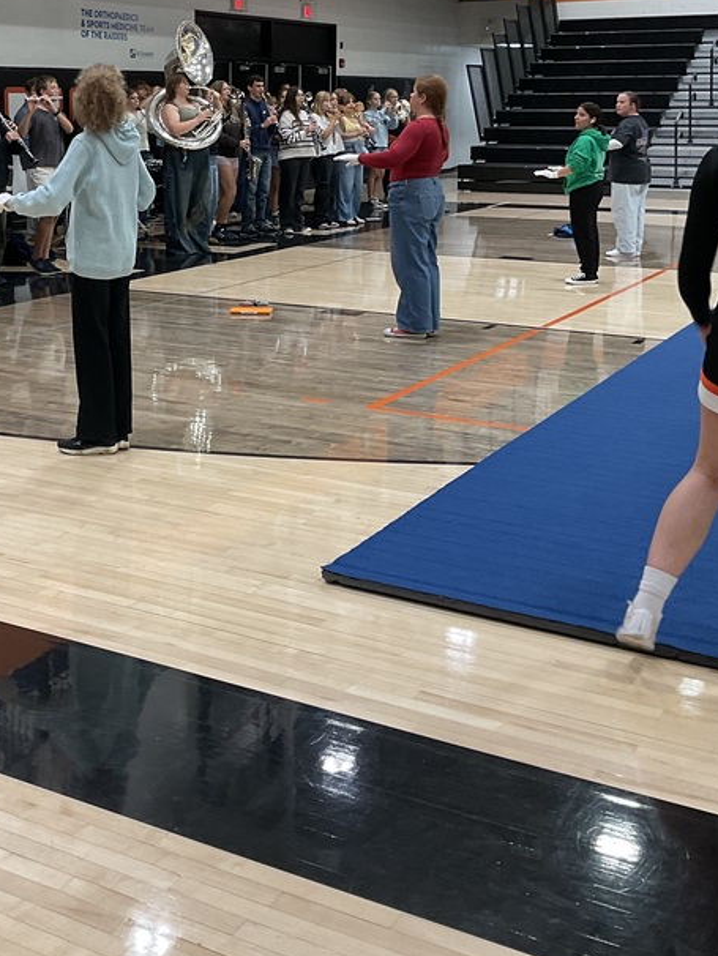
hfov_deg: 29.3
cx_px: 183
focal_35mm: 49
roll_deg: -2.7
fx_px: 1354
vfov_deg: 37.9
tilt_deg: -5.7
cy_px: 241
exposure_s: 1/60
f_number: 1.8
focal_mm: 3
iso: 80
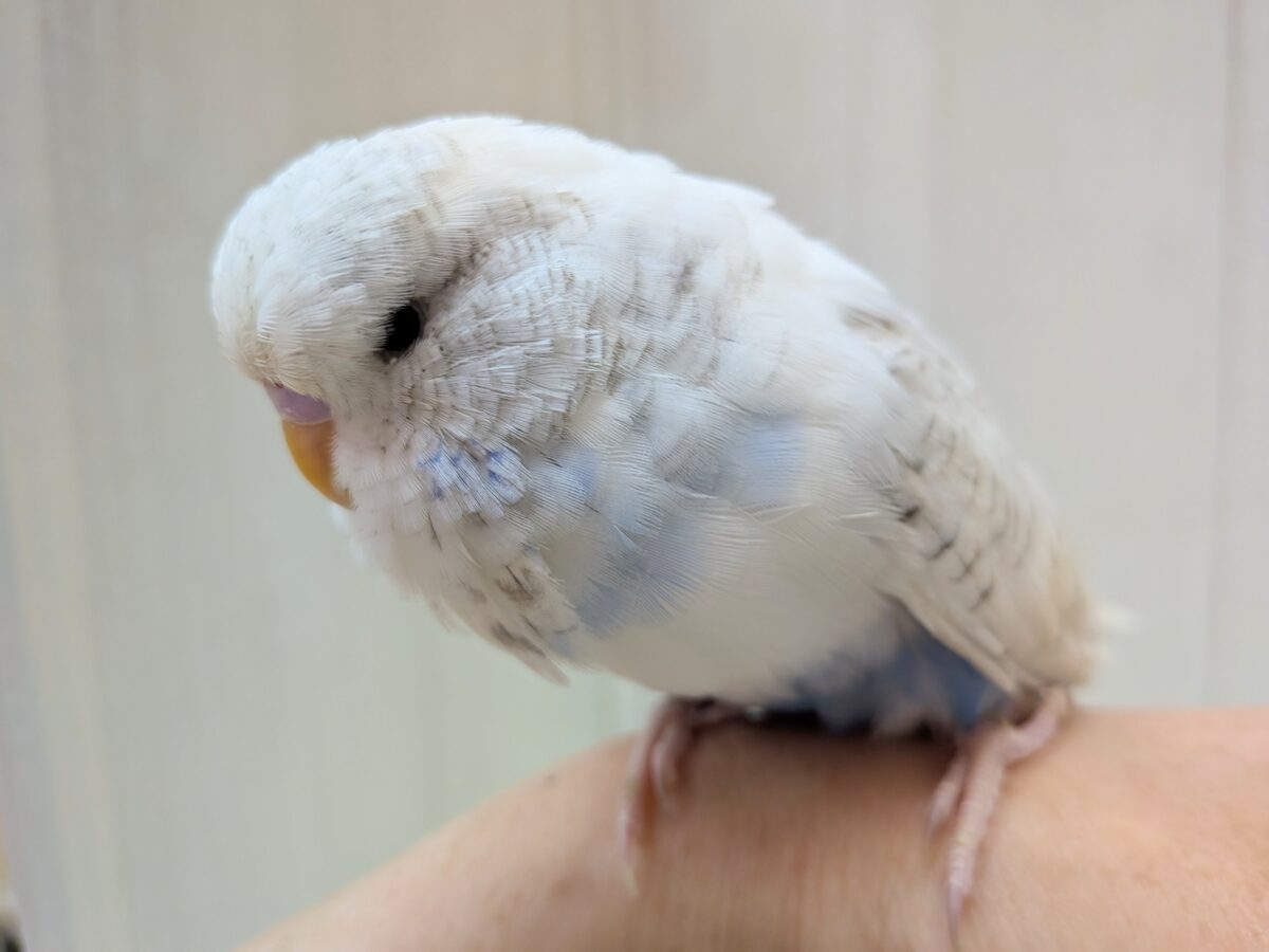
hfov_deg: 71.6
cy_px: 476
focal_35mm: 24
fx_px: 880
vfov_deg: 56.8
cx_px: 634
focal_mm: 4.53
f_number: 1.7
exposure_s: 1/100
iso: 101
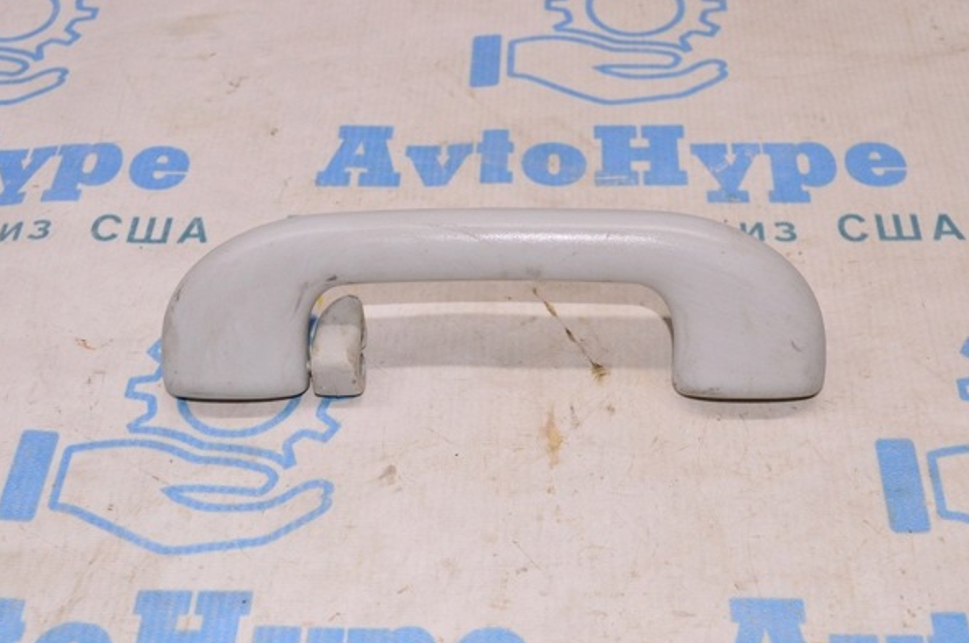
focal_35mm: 52
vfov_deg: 25.9
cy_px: 342
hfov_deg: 38.2
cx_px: 480
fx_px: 1397
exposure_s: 1/200
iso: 1600
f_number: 8
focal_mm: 32
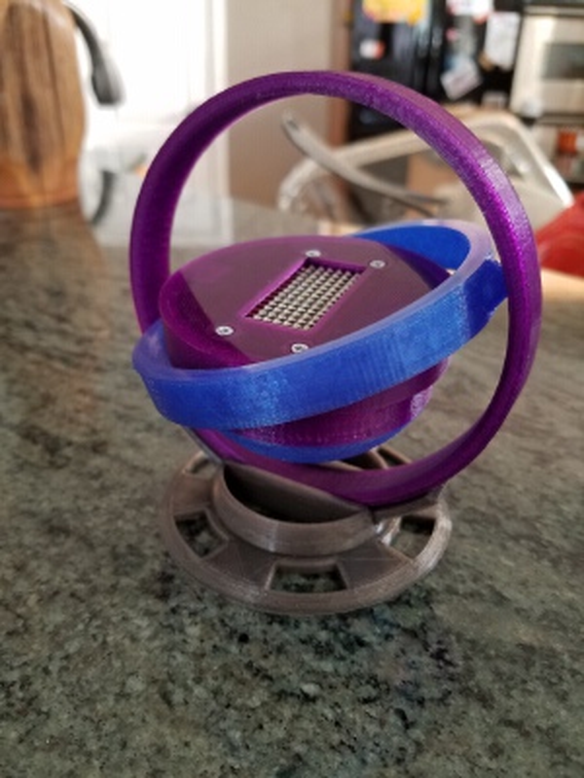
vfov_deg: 67.3
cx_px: 292
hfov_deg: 53.1
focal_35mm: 26
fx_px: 585
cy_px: 389
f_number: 1.7
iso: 160
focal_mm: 4.2
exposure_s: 1/24
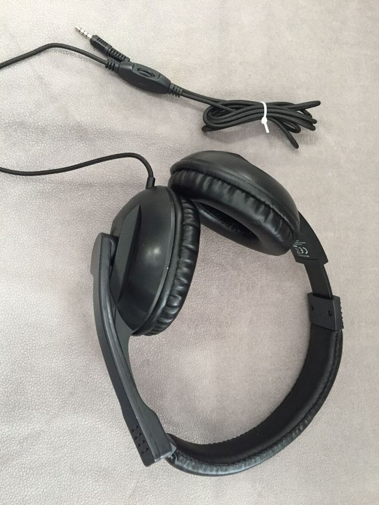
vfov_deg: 61.7
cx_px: 190
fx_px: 423
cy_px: 252
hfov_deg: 48.2
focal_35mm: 29
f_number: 2.2
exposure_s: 1/33
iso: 320
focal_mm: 4.15
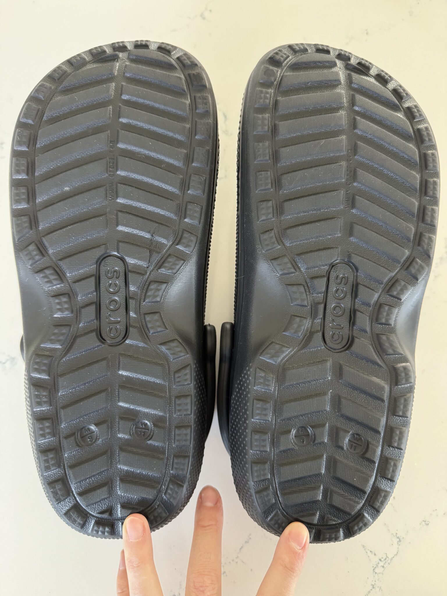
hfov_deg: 56.8
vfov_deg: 71.6
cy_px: 298
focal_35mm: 24
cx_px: 224
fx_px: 413
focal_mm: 6.76
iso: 400
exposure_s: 1/60
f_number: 1.78
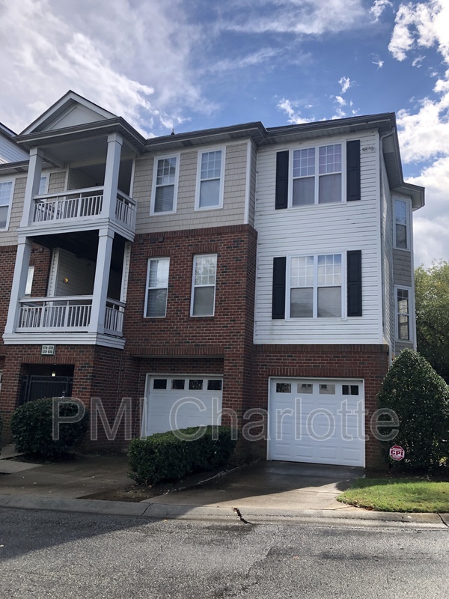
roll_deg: -4.6
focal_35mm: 28
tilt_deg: +10.4
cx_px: 224
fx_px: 484
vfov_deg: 63.4
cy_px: 300
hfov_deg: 49.7
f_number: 1.8
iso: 20
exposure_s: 1/1215
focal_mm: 3.99
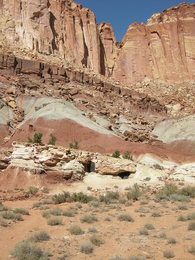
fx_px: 263
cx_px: 98
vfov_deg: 52.6
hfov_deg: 40.7
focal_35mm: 35
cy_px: 130
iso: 64
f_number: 6.1
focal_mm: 7.5
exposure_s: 1/255
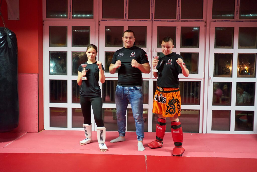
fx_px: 250
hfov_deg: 54.4
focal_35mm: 35
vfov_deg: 37.9
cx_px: 128
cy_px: 86
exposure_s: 1/125
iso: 2000
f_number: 1.8
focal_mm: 35
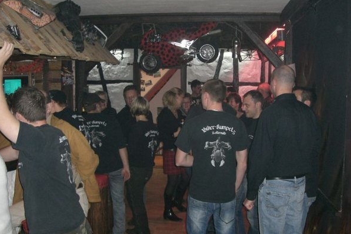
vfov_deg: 33.4
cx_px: 176
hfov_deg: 48.4
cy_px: 113
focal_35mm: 40
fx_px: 390
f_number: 2.7
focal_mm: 6.2
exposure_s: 1/60
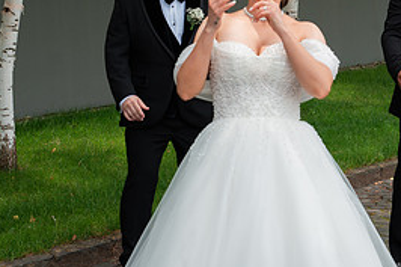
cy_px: 24
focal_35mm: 111
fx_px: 1236
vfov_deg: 12.2
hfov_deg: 18.0
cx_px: 395
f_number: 5
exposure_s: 1/400
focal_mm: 51
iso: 200
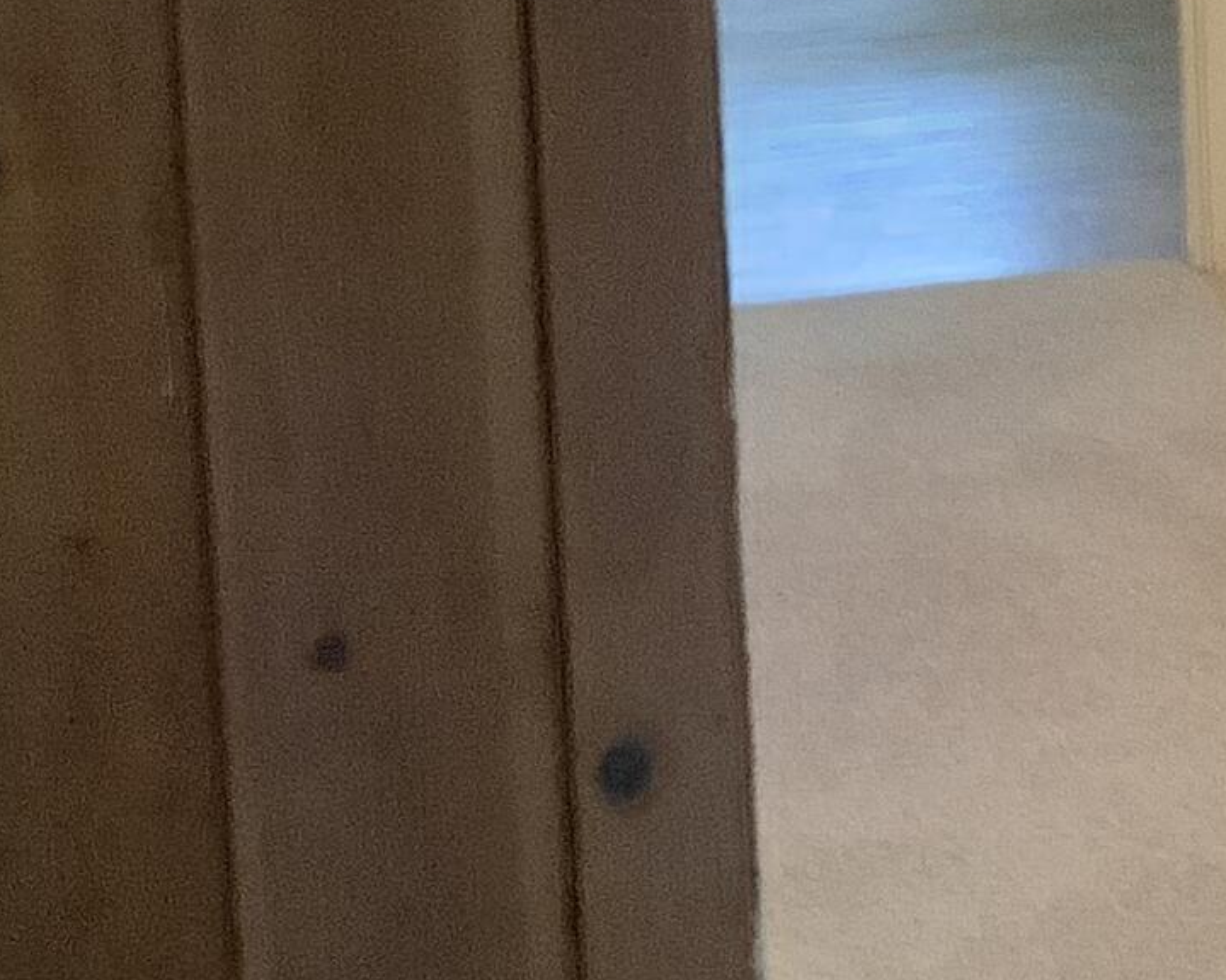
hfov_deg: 14.4
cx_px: 1754
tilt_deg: -9.1
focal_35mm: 126
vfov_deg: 11.9
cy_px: -316
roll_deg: +0.5
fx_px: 4572
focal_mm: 3.3
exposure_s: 1/24
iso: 640
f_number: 2.4
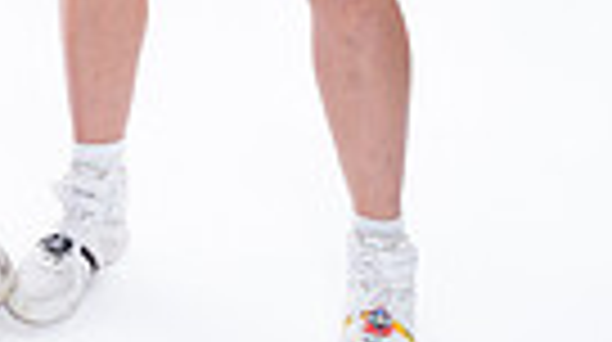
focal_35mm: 125
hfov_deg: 16.8
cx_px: -22
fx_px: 2025
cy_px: -540
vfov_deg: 8.6
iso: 400
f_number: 5.6
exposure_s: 1/250
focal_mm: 36
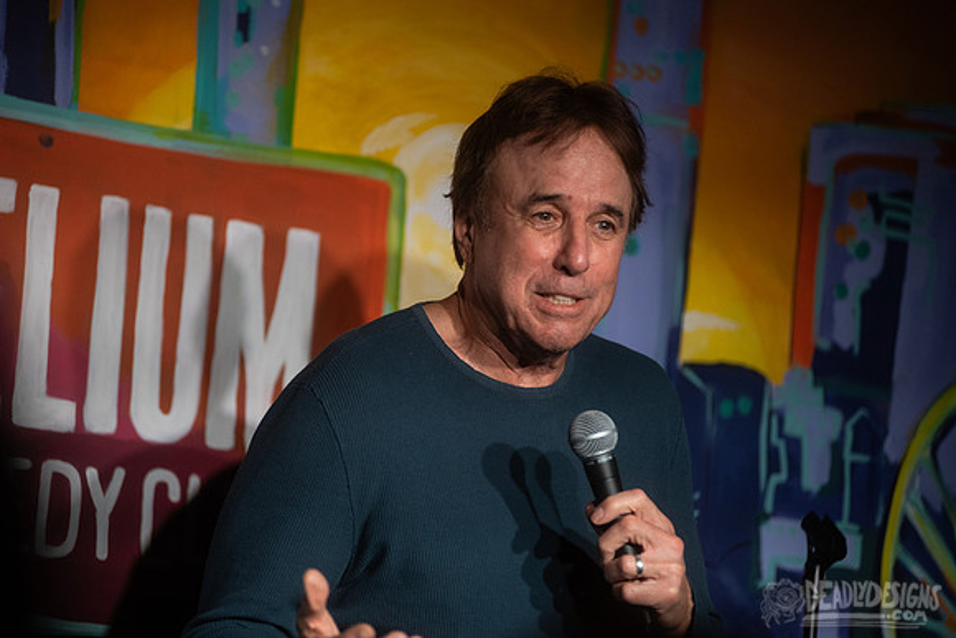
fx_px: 4914
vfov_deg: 7.4
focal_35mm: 185
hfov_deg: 11.1
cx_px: 478
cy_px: 319
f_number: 3.5
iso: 2000
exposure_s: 1/320
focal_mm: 185
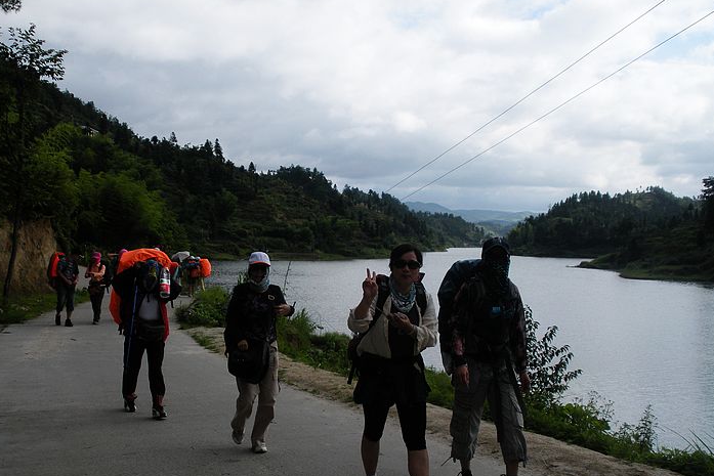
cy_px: 249
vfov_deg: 28.7
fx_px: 932
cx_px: 359
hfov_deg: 41.9
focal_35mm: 47
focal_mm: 7.7
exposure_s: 1/520
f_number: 4
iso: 64
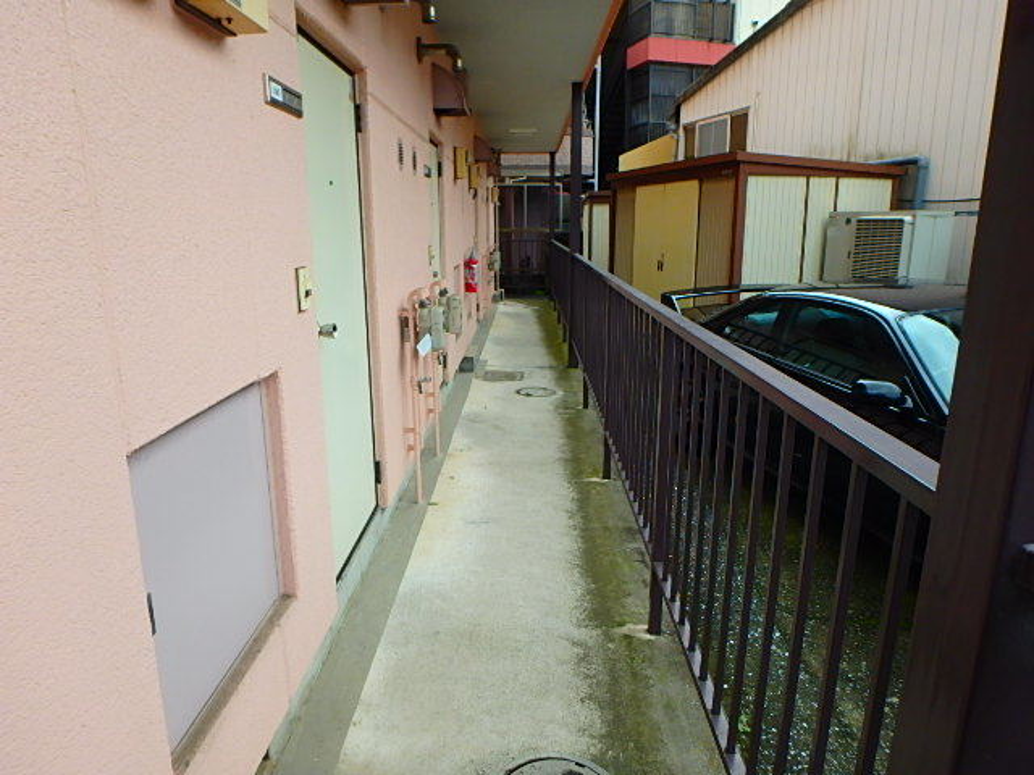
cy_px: 388
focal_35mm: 21
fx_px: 627
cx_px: 517
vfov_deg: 63.4
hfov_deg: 79.0
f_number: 3.5
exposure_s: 1/200
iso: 125
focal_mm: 3.7
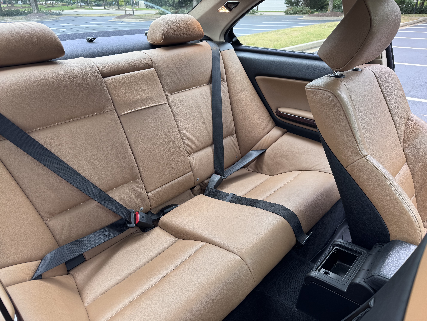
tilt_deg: -29.3
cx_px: 214
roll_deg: +0.3
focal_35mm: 24
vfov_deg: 56.8
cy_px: 160
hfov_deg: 71.6
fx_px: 296
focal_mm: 6.76
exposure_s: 1/121
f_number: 1.78
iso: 64
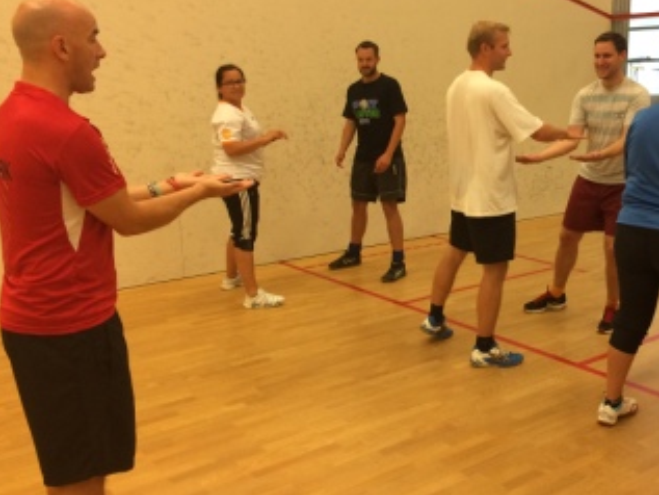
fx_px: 781
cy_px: 233
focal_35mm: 41
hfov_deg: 44.9
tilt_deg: -11.1
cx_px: 451
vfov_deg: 35.1
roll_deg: -0.6
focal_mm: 4.15
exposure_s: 1/30
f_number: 2.2
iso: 64
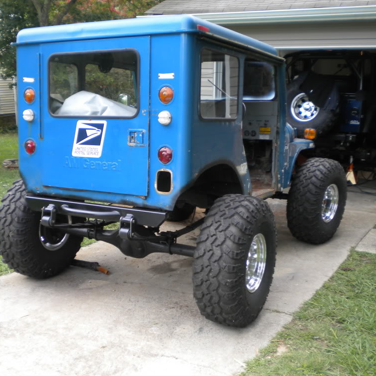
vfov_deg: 40.0
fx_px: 516
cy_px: 187
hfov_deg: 40.0
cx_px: 163
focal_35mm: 42
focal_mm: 6.3
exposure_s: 1/66
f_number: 3.1
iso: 80
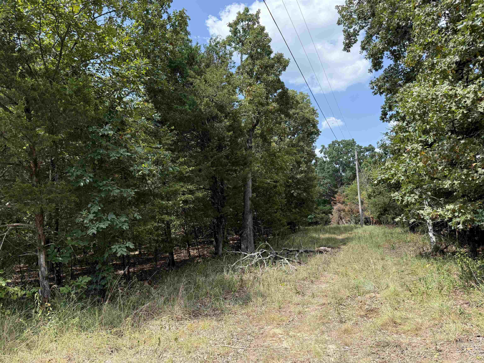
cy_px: 182
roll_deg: +6.1
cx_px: 242
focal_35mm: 24
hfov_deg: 71.6
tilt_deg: +4.5
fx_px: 336
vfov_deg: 56.8
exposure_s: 1/1689
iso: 100
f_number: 1.78
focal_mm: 6.76
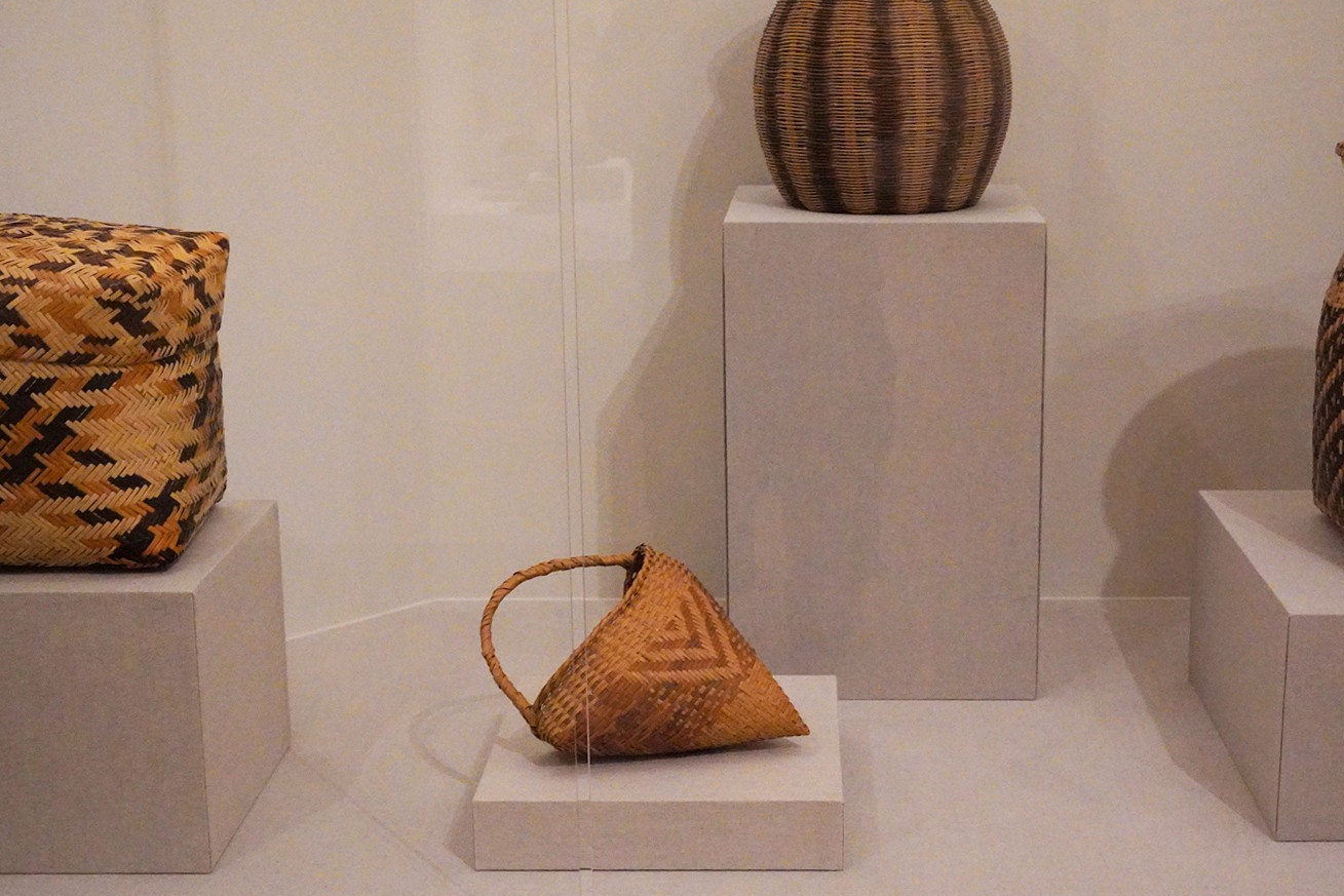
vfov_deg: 24.6
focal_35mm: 55
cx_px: 780
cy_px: 412
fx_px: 2053
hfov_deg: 36.2
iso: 12800
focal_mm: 36
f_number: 5
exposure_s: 1/100
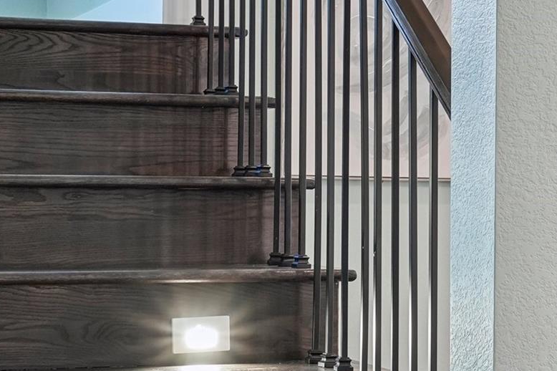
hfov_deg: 18.8
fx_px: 1671
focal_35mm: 108
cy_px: 210
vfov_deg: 12.7
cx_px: 442
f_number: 8
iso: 400
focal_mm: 35
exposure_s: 1/4
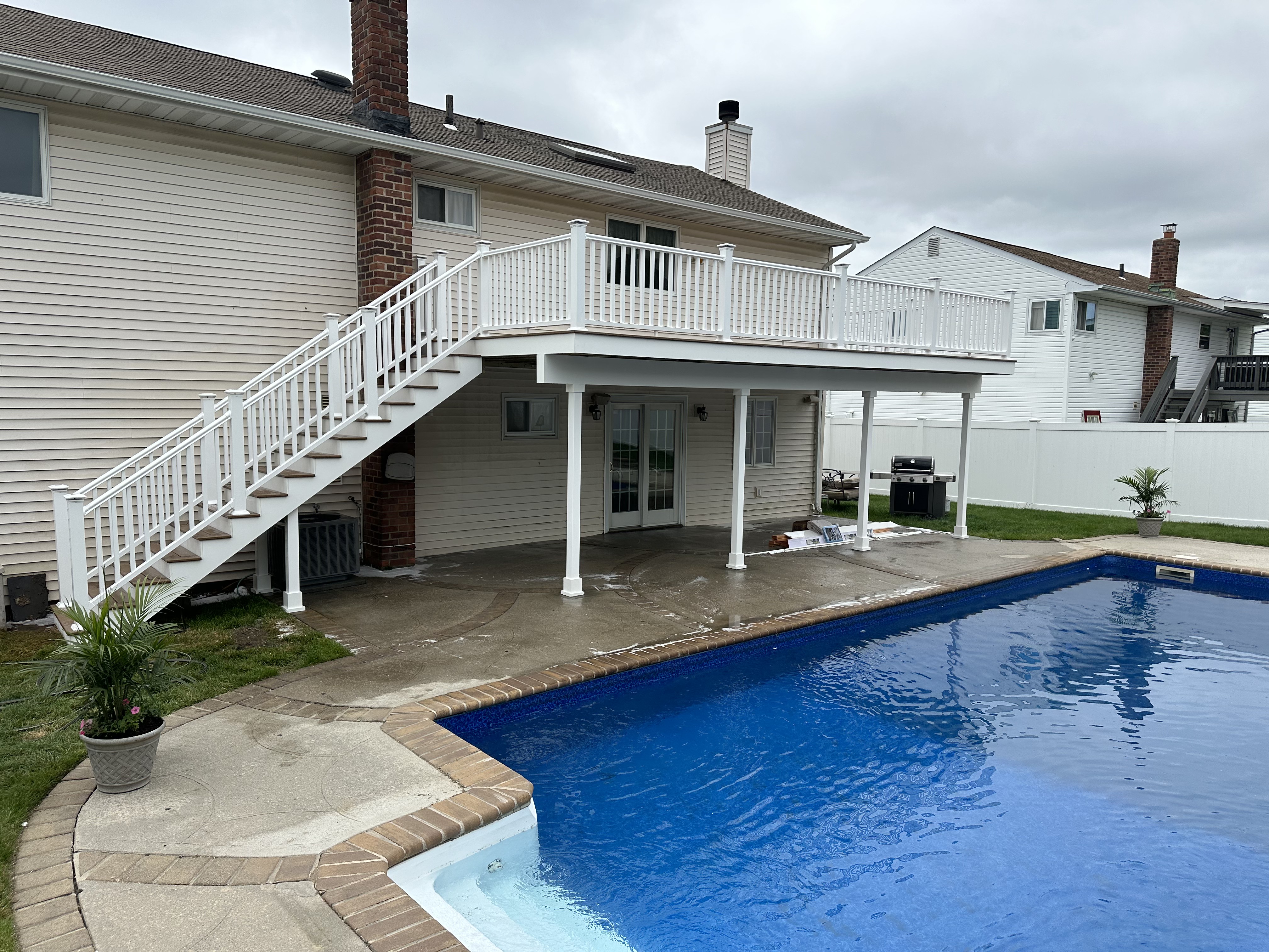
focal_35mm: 24
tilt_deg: -4.6
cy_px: 476
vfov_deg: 56.8
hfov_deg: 71.6
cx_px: 634
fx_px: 880
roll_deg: -1.6
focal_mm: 6.86
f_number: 1.78
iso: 80
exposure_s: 1/2110
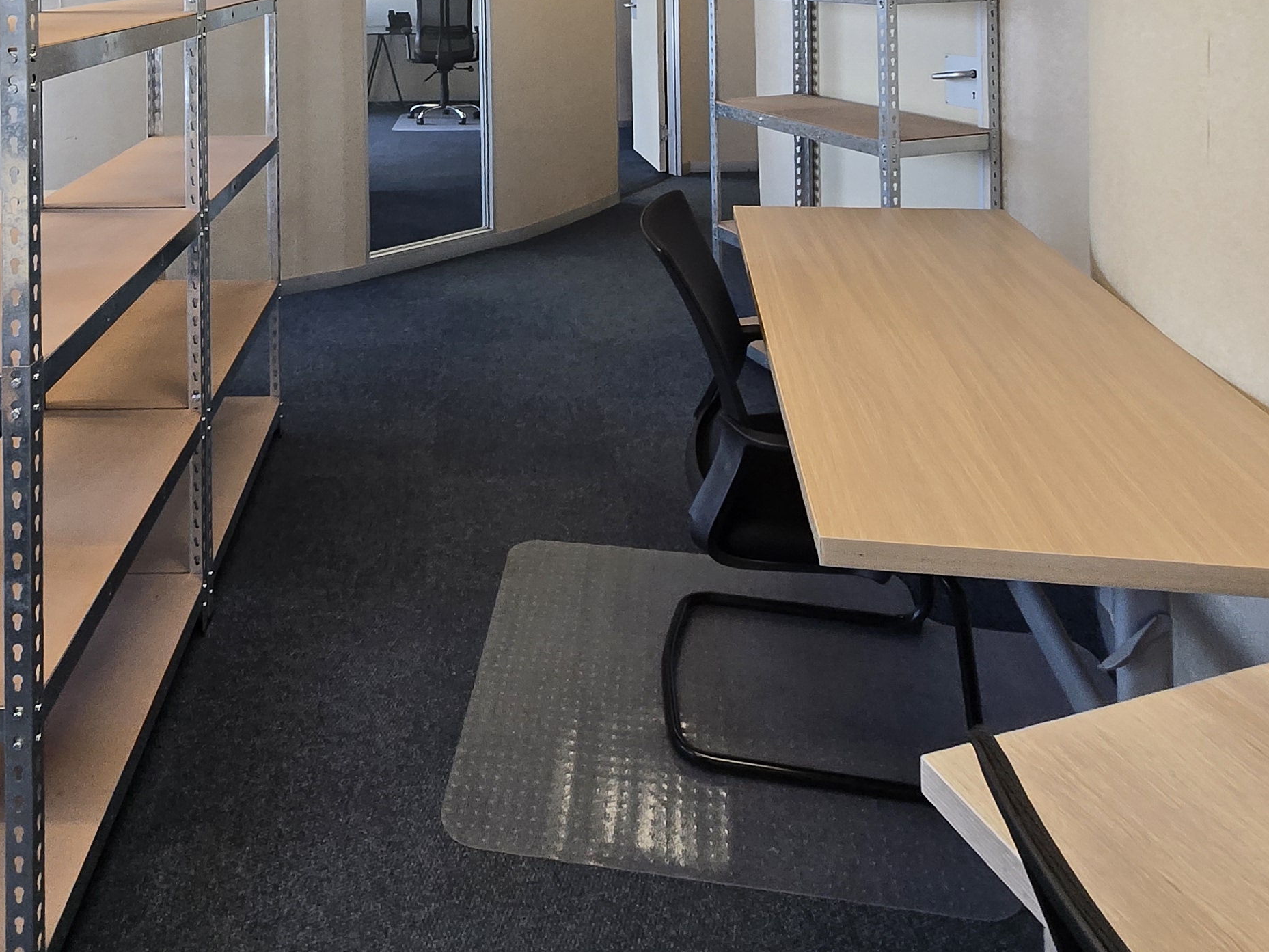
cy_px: -43
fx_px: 1027
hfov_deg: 62.6
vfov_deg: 41.7
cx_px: 475
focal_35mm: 28
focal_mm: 1.7
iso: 100
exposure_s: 1/50
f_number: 2.2
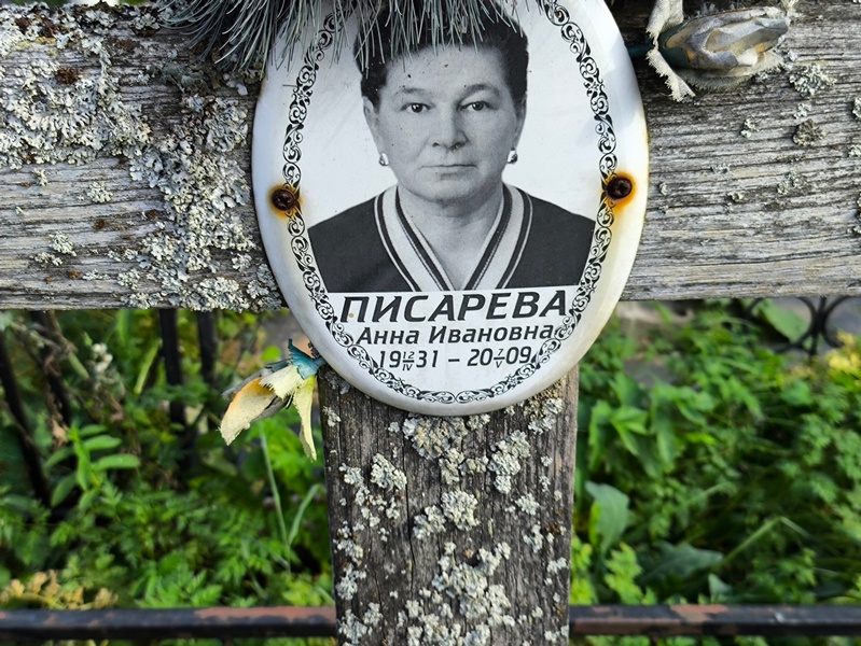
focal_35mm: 50
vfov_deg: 29.1
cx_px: 430
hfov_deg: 38.2
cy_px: 323
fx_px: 1244
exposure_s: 1/499
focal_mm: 4.71
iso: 50
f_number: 1.7
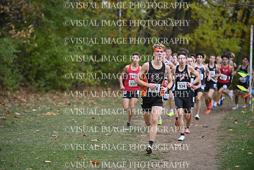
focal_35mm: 160
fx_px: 1129
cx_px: 127
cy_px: 85
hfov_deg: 12.8
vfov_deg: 8.6
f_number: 3.5
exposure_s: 1/3200
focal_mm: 160
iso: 1000
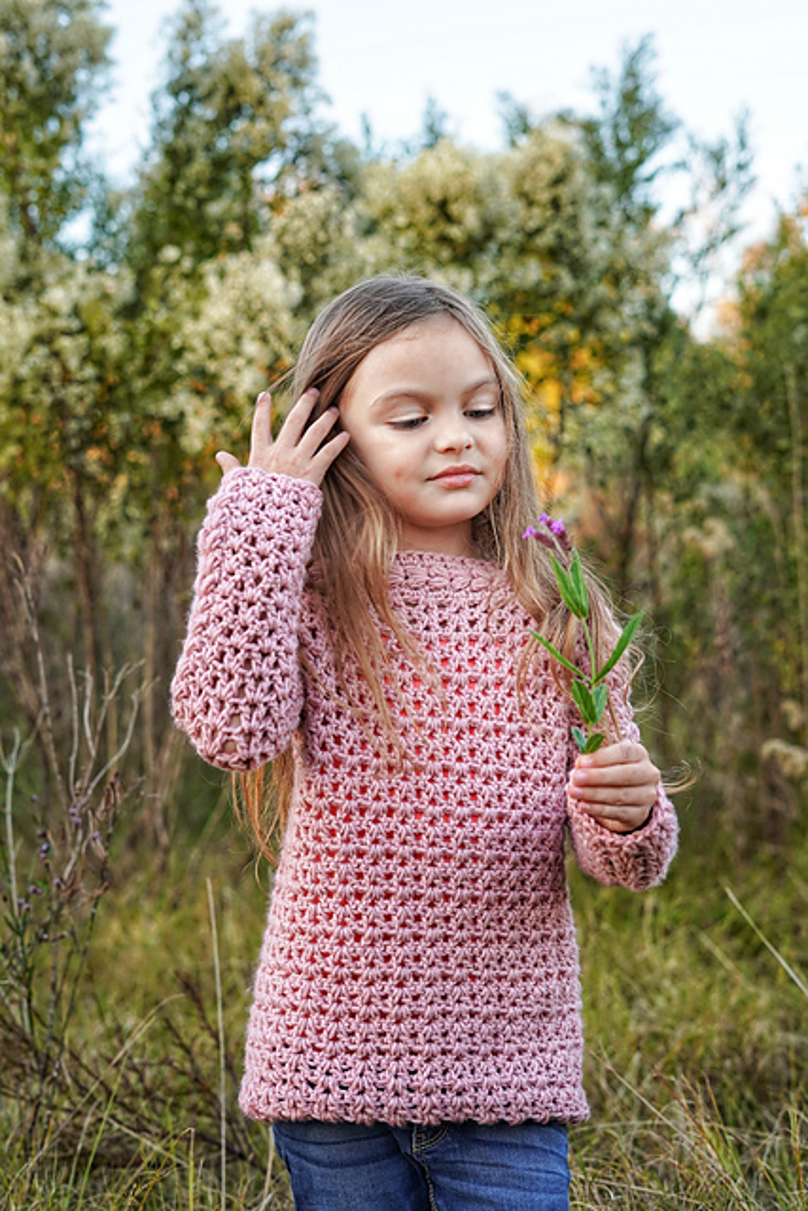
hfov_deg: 27.0
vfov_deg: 39.6
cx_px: 404
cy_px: 606
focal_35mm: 50
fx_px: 1682
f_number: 4
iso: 400
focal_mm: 50
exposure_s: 1/160
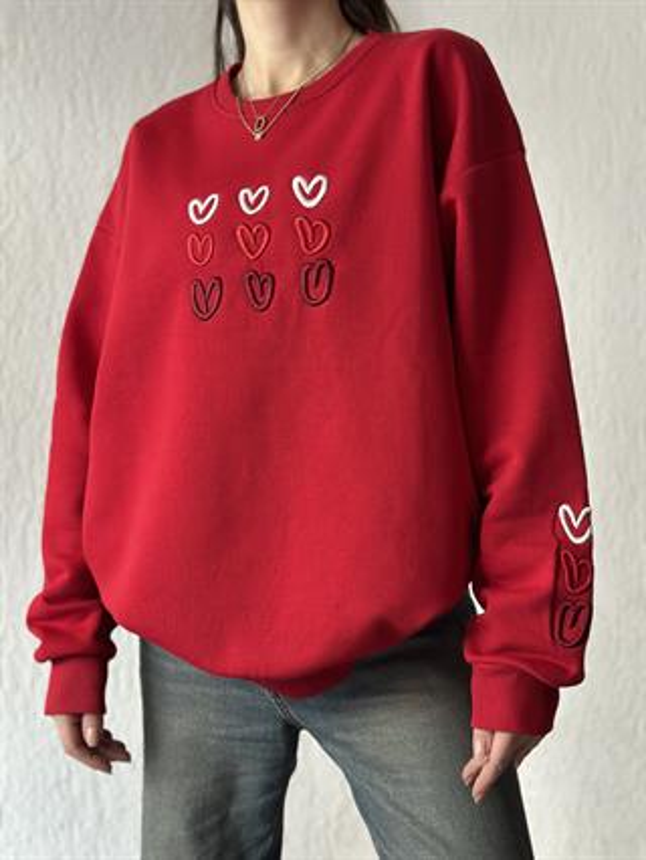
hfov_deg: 30.3
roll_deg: +0.4
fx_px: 1193
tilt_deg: -1.9
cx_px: 323
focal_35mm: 48
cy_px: 430
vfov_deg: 39.6
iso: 320
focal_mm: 6.86
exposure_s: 1/60
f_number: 1.78
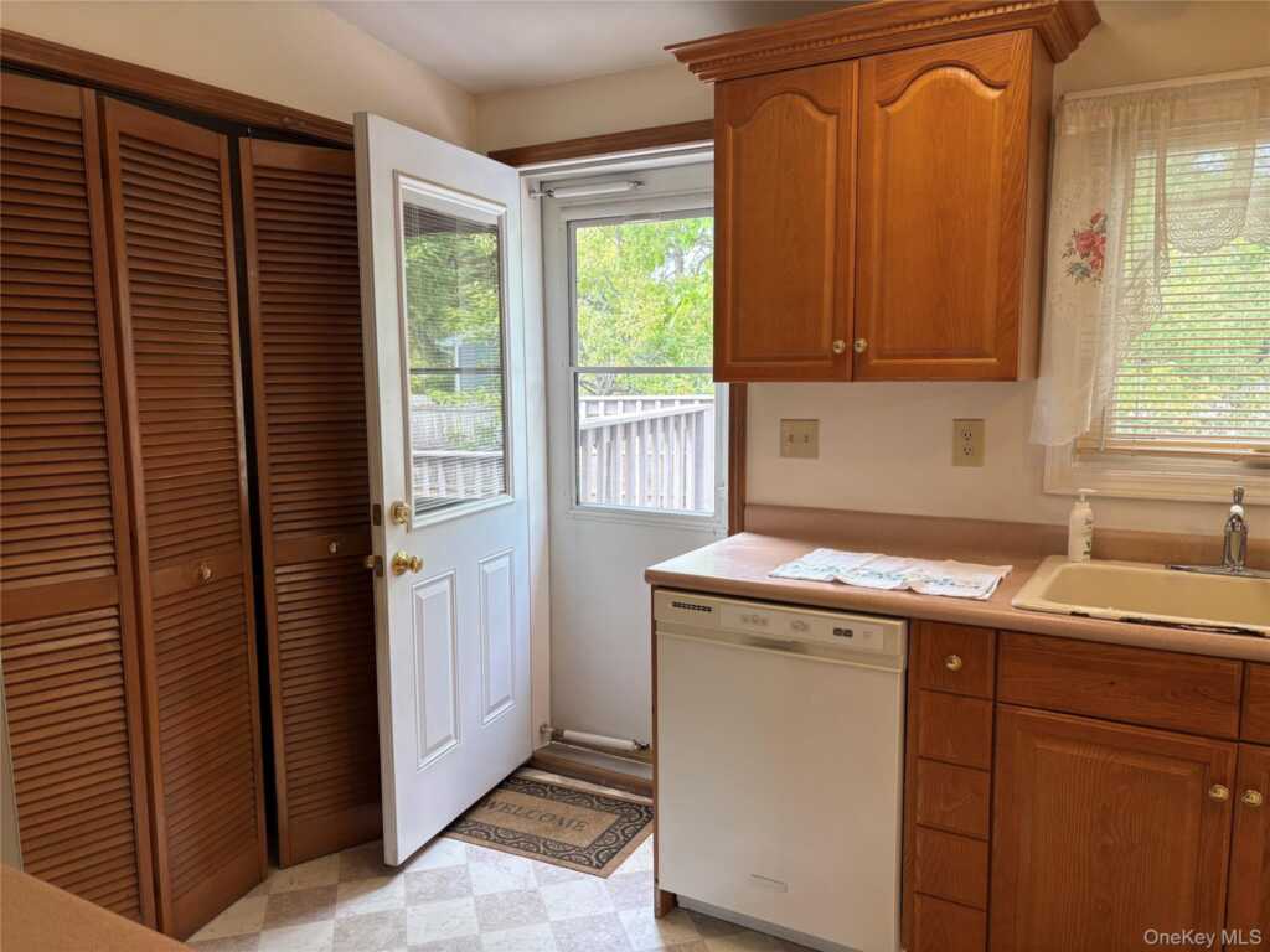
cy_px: 476
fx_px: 954
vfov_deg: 53.1
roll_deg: +1.6
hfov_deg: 67.3
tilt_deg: -6.6
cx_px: 635
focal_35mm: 26
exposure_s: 1/120
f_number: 1.6
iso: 80
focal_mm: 5.96
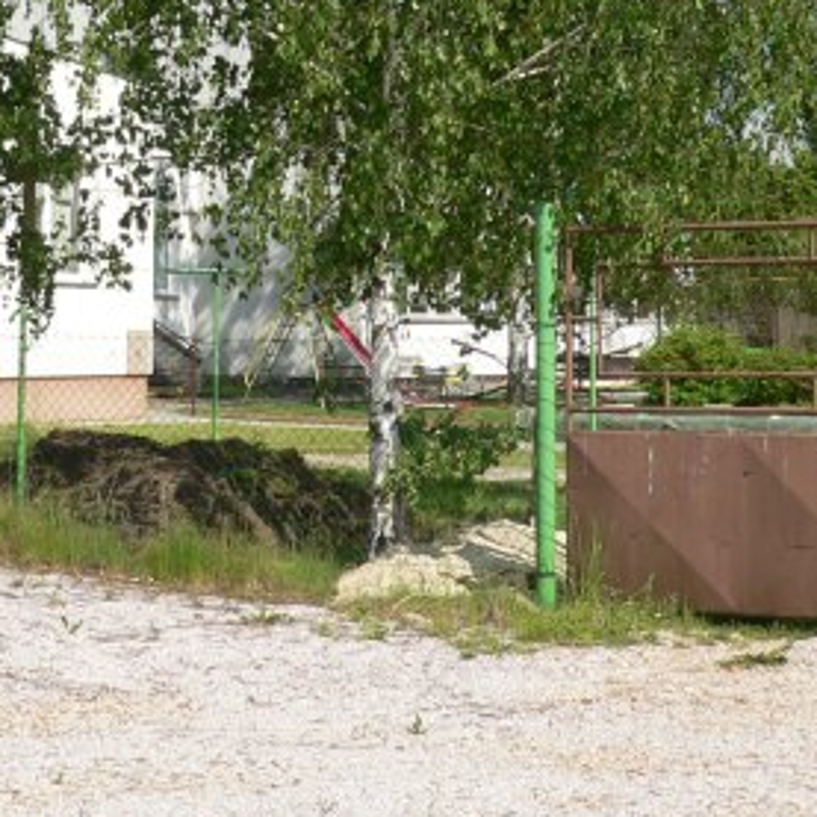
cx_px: 271
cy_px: -53
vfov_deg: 18.3
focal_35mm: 92
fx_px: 2457
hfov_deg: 18.8
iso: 80
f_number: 4.6
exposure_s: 1/500
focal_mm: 6
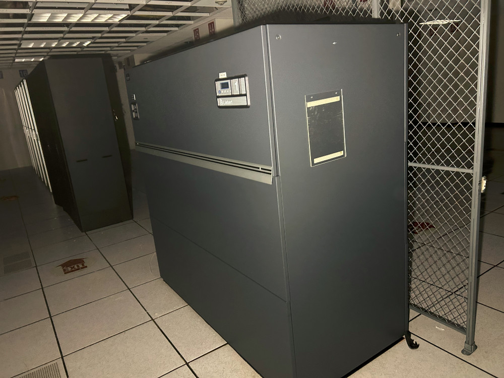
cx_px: 252
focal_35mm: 26
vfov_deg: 53.1
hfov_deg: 67.3
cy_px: 189
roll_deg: +5.9
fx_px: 379
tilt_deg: -16.2
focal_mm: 5.7
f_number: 1.5
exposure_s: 1/30
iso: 640
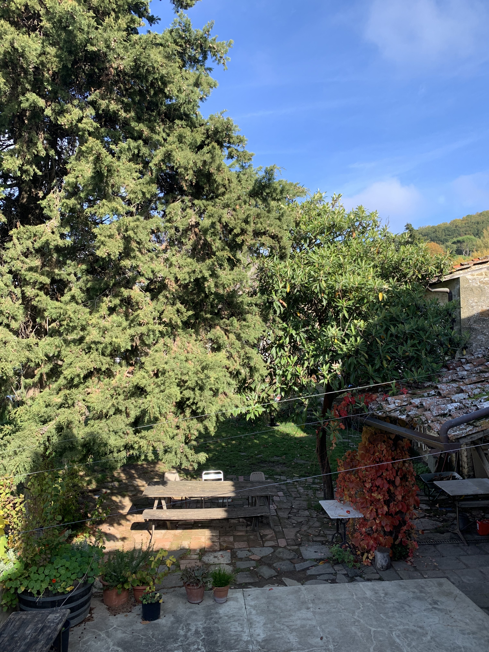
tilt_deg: +3.5
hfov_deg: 53.1
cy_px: 326
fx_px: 490
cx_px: 244
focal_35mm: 26
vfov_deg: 67.3
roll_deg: +0.5
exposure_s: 1/802
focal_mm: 4.25
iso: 25
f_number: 1.8
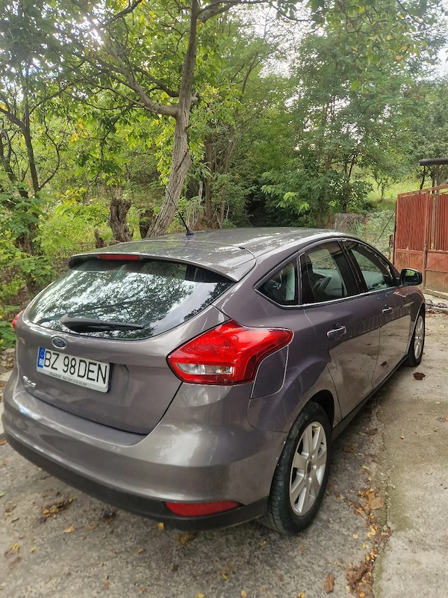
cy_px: 299
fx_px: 397
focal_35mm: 23
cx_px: 224
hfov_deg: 58.9
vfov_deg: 73.9
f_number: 1.8
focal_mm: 5.4
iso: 125
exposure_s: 1/182
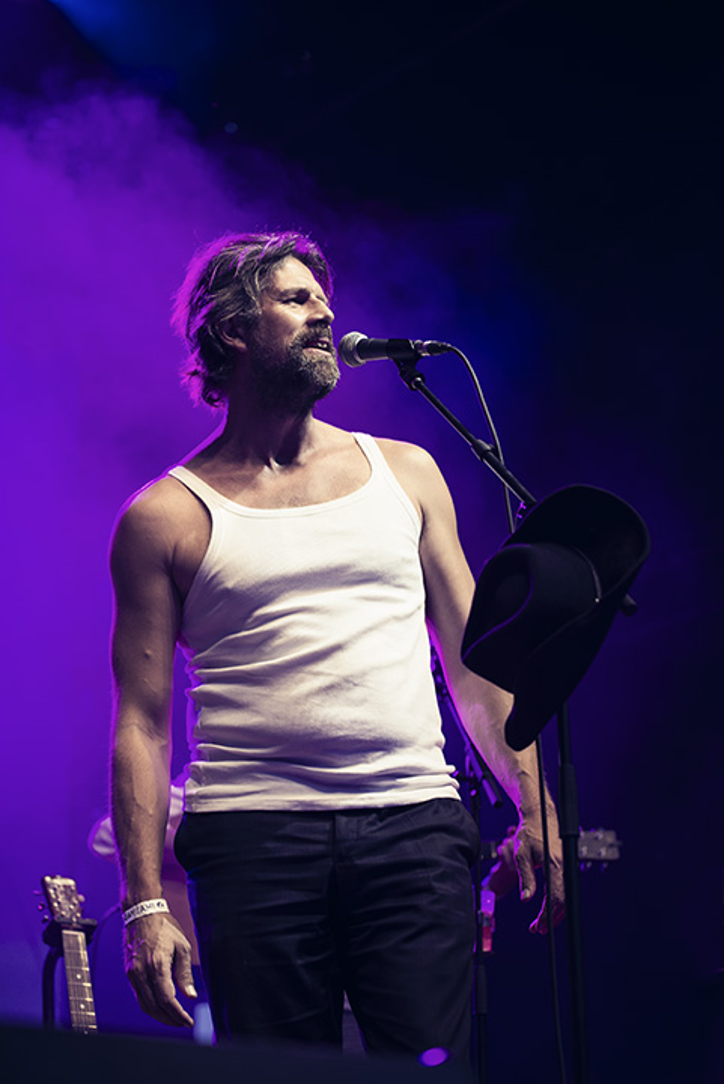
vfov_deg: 28.8
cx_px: 362
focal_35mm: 70
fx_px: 2108
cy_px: 542
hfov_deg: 19.5
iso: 250
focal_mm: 70
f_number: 2.8
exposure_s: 1/160
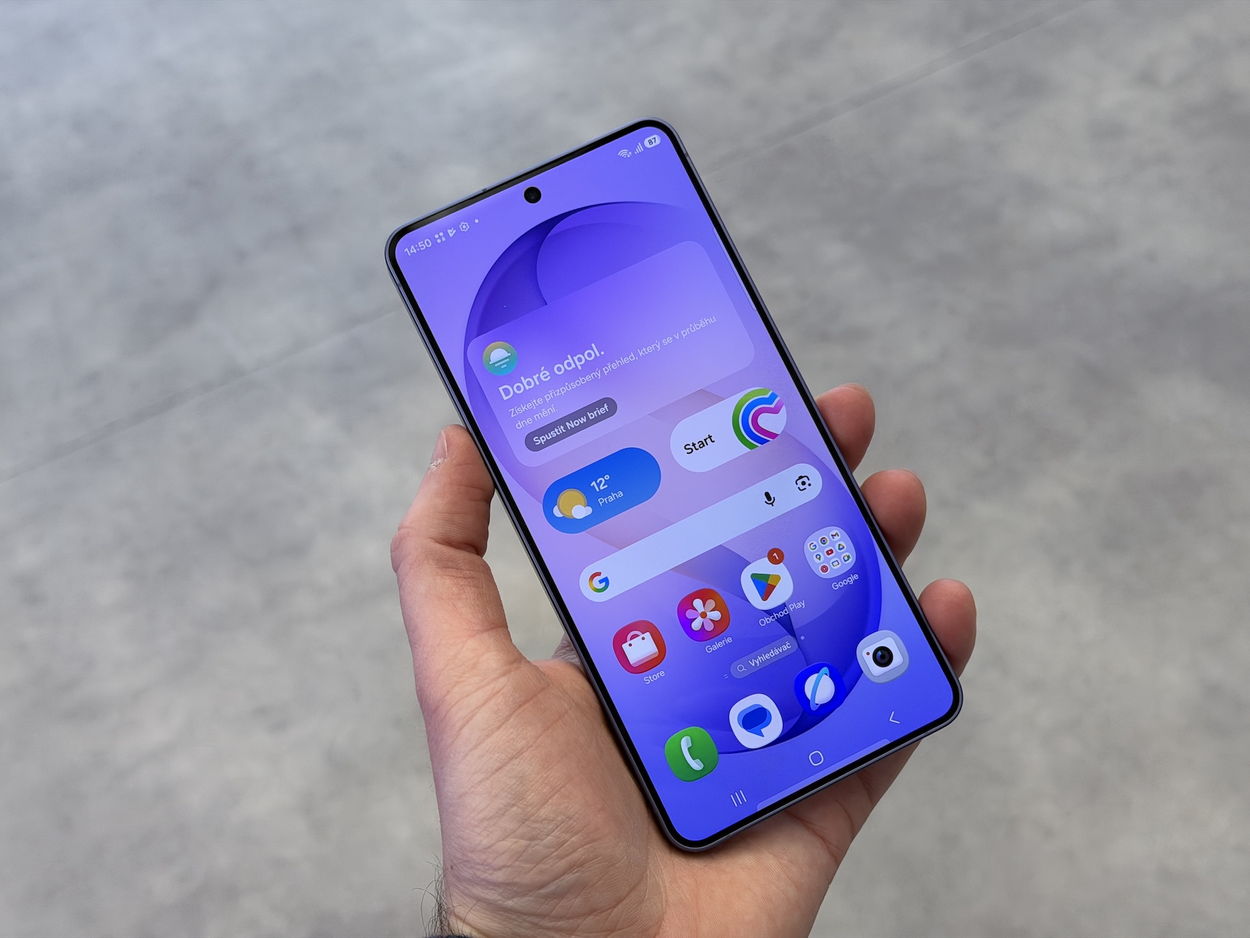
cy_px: 469
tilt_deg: -46.0
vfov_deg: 30.3
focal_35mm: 48
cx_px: 625
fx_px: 1733
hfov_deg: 39.7
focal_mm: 6.76
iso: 80
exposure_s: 1/100
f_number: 1.78
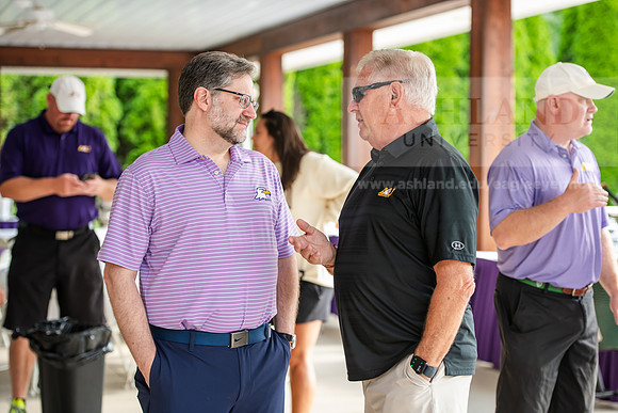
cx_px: 309
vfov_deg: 15.2
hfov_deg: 22.6
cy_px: 206
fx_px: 1545
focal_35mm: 90
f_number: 3.5
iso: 250
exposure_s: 1/200
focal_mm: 90
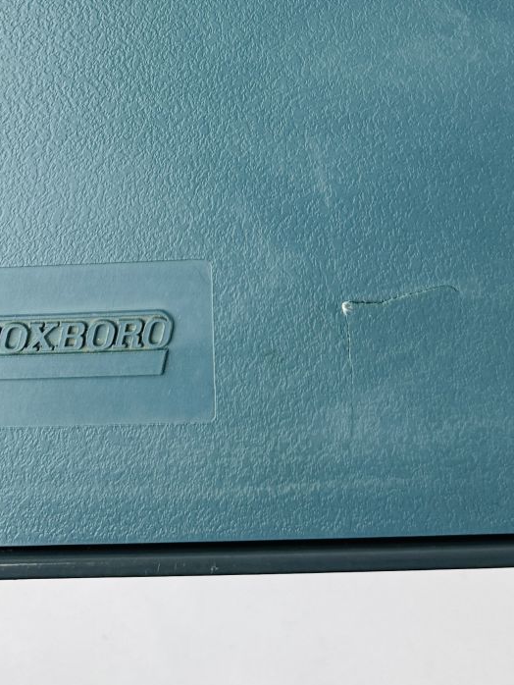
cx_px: 286
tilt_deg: -83.9
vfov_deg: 31.3
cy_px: -54
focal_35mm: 55
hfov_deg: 26.6
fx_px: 1088
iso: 100
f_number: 1.78
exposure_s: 1/120
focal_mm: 6.86
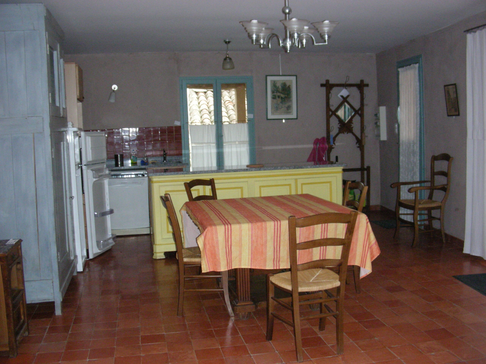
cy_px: 182
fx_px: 534
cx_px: 243
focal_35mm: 38
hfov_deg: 49.0
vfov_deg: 37.7
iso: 311
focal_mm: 6.3
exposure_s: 1/60
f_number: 3.5
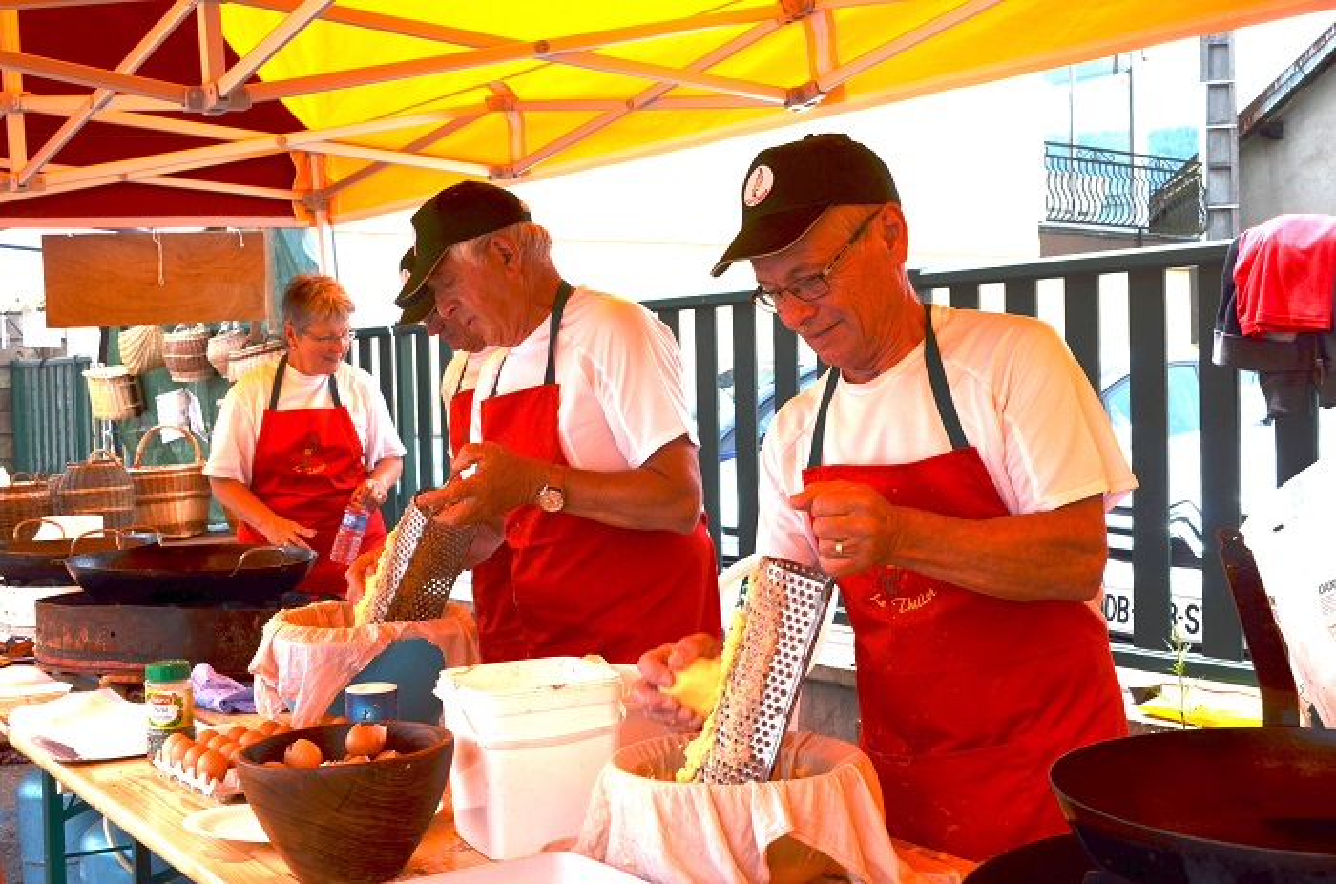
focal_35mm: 48
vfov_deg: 27.9
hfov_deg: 41.2
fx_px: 1777
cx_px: 668
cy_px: 442
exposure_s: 1/250
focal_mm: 32
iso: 160
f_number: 8
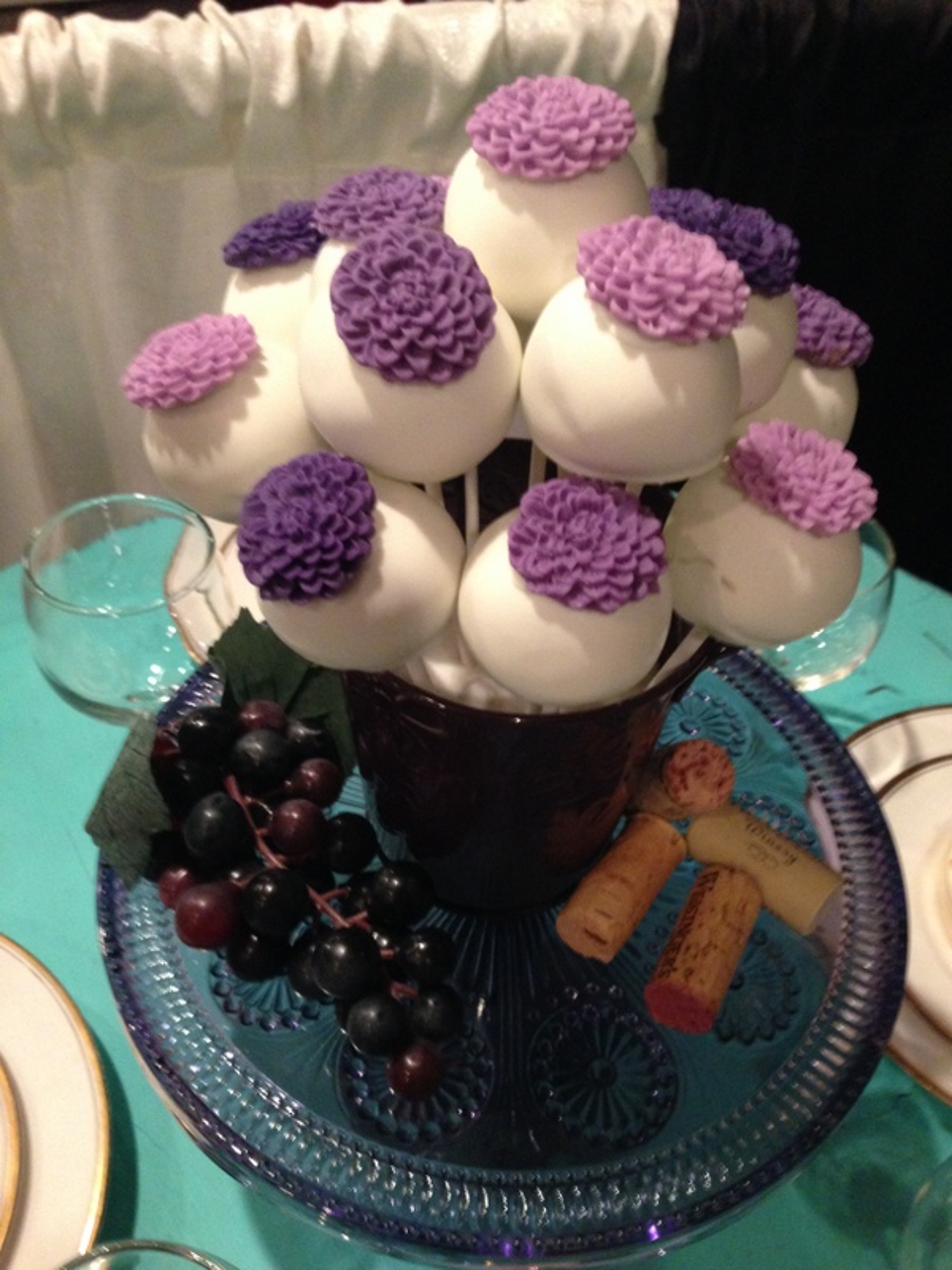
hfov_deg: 42.9
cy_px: 635
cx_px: 476
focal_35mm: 33
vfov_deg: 55.4
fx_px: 1210
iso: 400
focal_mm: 4.12
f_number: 2.4
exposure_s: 1/20
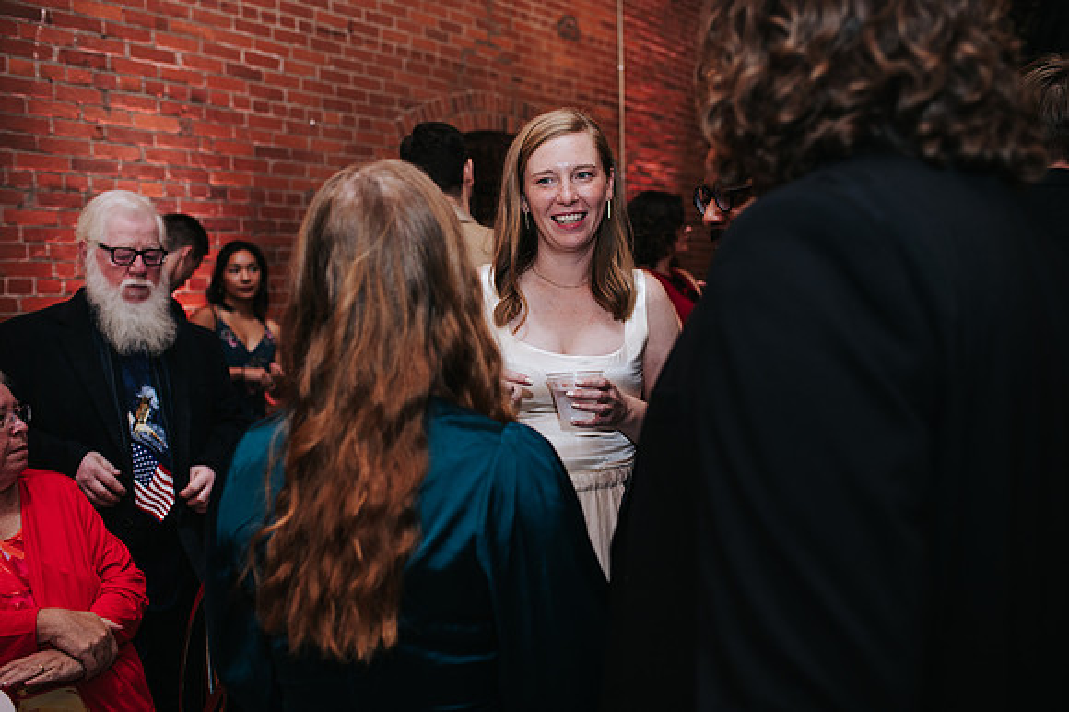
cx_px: 534
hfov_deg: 54.5
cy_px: 356
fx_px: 1039
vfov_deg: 37.8
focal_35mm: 35
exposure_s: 1/200
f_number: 3.2
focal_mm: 35
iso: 800
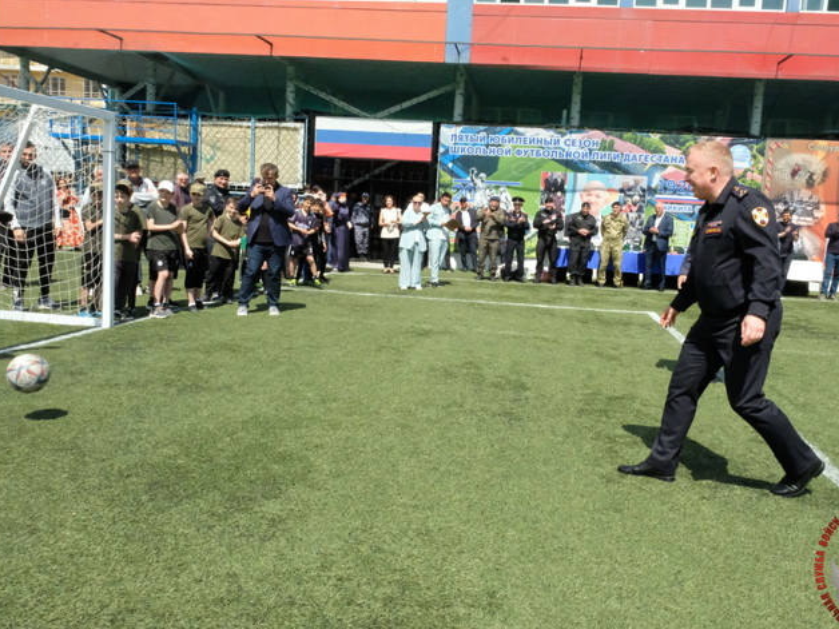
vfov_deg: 45.4
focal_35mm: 31
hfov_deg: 58.2
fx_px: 751
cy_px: 311
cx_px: 465
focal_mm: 18
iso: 8000
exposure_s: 1/1600
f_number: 20
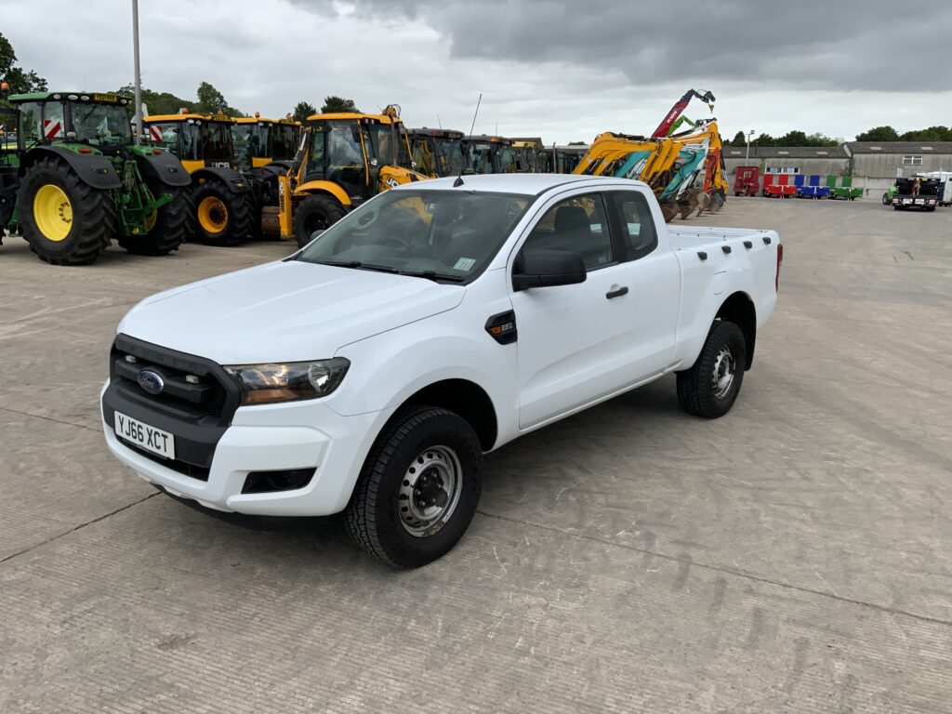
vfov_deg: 48.2
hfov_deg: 61.7
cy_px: 357
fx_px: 798
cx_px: 476
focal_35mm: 29
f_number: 1.8
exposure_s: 1/1055
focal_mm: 3
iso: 16
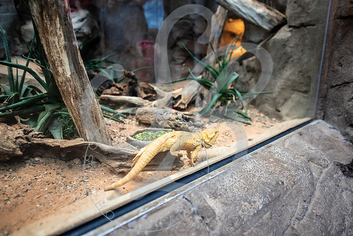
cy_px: 118
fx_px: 235
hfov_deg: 73.7
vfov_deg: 53.2
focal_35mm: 24
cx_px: 176
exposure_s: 1/250
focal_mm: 24
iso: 640
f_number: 2.8
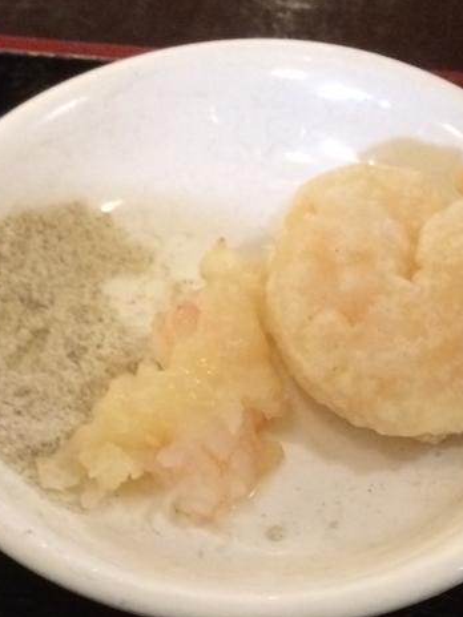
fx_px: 1338
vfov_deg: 24.7
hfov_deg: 19.6
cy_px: 622
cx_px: 178
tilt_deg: -63.5
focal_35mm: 75
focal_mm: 4.15
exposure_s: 1/15
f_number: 2.2
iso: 320
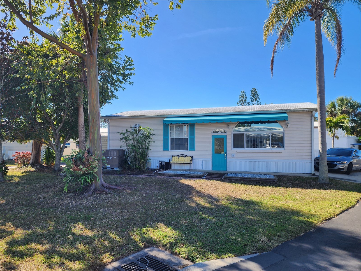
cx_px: 180
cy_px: 136
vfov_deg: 58.9
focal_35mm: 23
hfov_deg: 73.9
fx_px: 240
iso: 12
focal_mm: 6.4
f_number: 1.8
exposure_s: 1/628
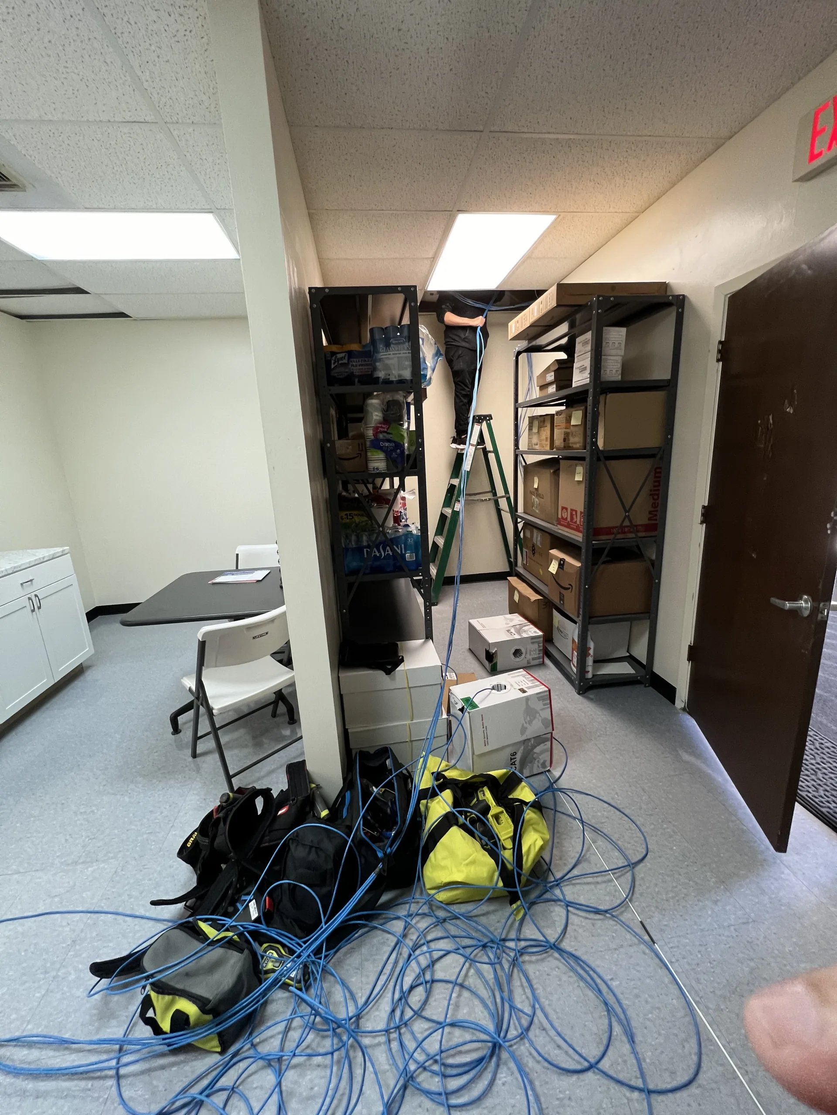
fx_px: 419
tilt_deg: -14.9
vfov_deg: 106.2
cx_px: 418
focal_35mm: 13
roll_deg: +2.7
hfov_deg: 89.9
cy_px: 558
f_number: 1.8
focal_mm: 1.57
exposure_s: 1/60
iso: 200
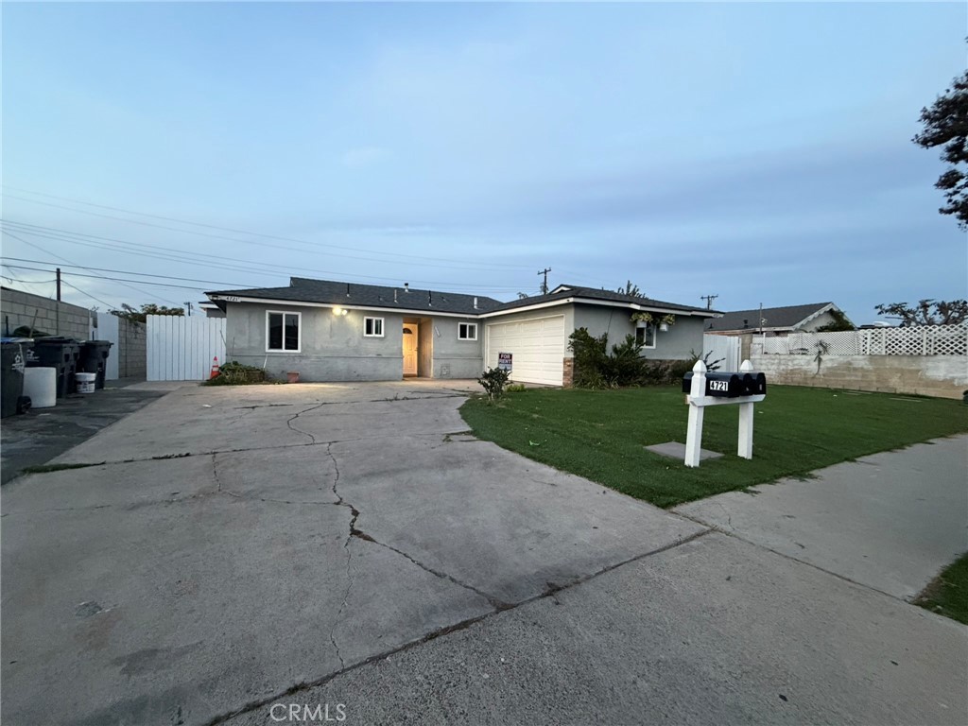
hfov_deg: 102.1
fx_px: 391
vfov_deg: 85.7
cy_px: 363
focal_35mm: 14
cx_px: 484
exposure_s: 1/60
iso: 500
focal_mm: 2.22
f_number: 2.2
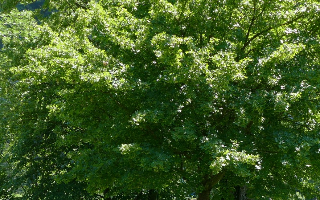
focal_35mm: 98
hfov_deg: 21.2
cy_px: 310
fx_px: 855
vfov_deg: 12.6
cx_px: 182
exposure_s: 1/640
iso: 125
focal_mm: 11.35
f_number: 3
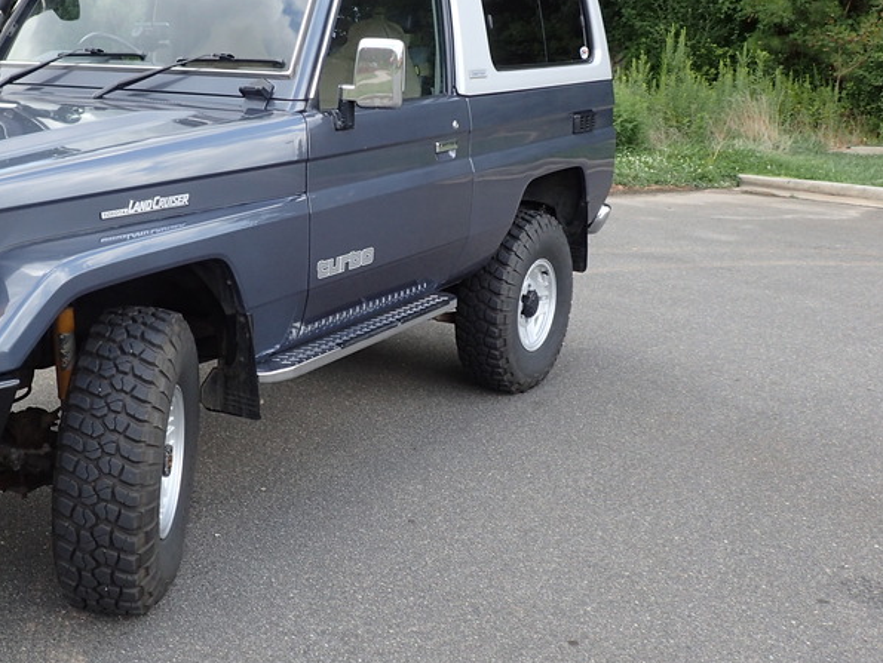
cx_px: 260
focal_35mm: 43
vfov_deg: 33.5
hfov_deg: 42.9
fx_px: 1098
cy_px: 255
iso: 100
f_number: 2.8
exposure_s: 1/250
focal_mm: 4.5
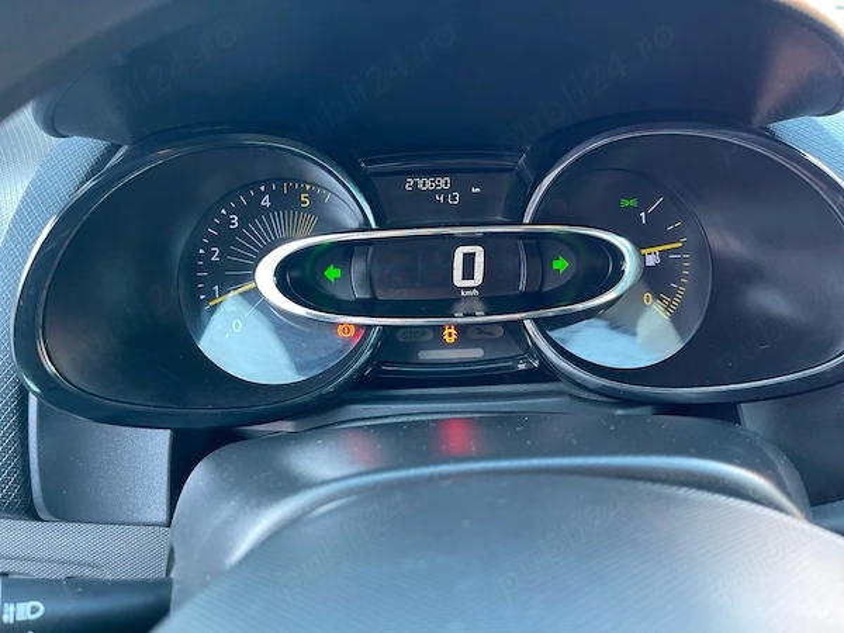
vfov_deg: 53.1
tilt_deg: -27.9
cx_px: 422
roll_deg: +1.3
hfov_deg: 67.3
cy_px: 316
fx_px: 634
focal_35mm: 26
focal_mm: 5.1
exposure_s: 1/60
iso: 200
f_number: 1.6
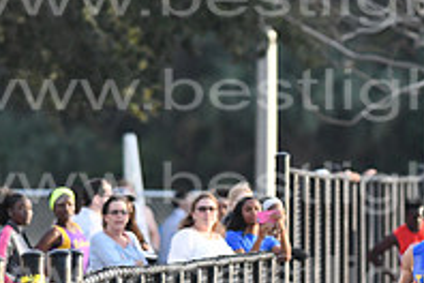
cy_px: 329
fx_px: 15510
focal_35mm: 1317
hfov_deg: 1.6
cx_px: 450
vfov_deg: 1.0
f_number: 4
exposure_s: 1/2000
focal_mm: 300
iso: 2000
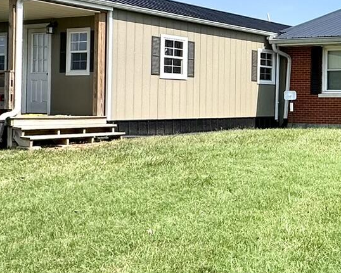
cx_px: 470
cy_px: 99
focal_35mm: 52
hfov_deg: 28.0
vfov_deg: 29.0
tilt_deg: +3.0
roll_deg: -1.4
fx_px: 525
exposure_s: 1/1435
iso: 50
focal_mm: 2.22
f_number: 2.2
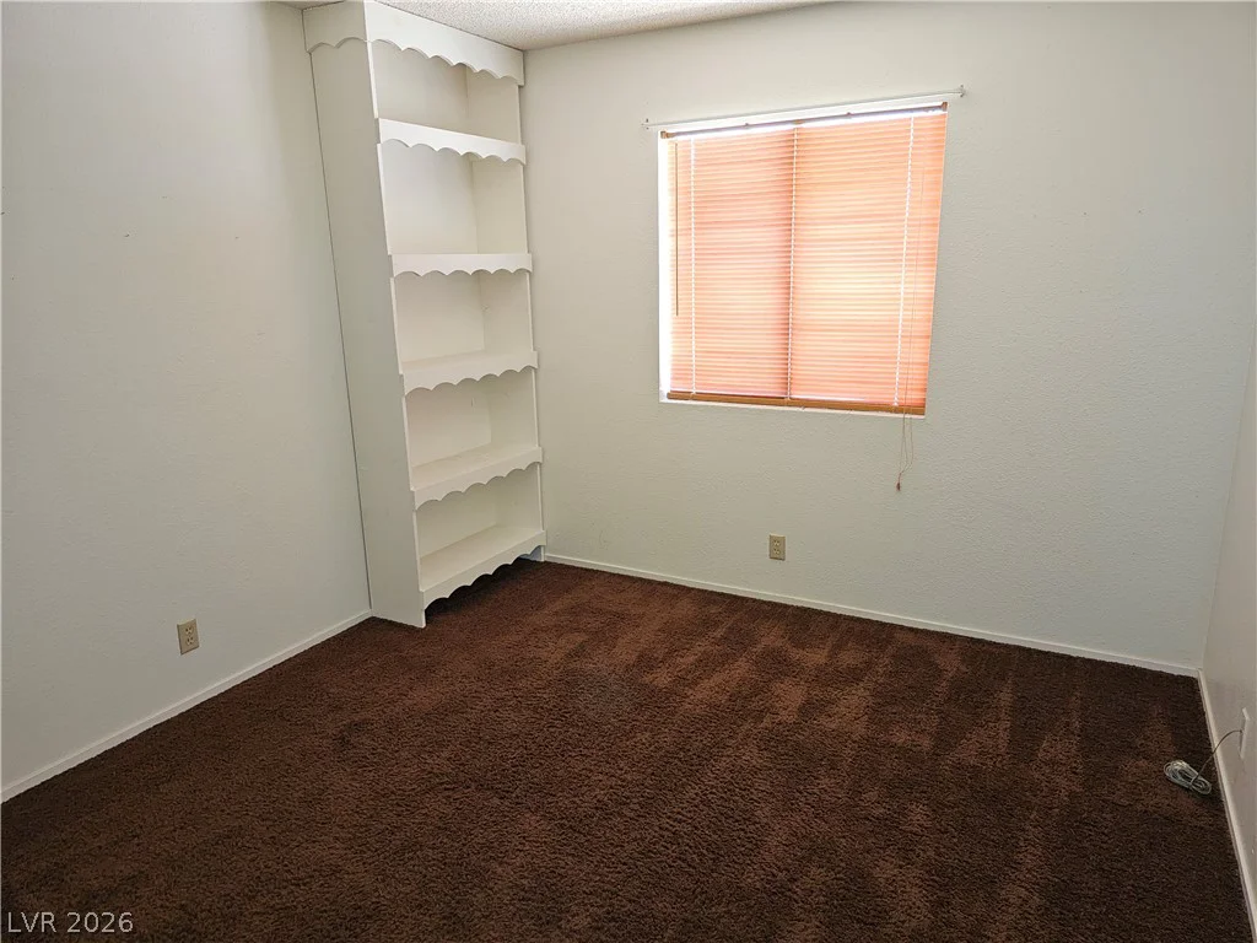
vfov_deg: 58.9
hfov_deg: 73.9
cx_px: 628
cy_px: 472
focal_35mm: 23
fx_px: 835
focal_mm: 6.3
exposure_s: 1/24
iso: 125
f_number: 1.7
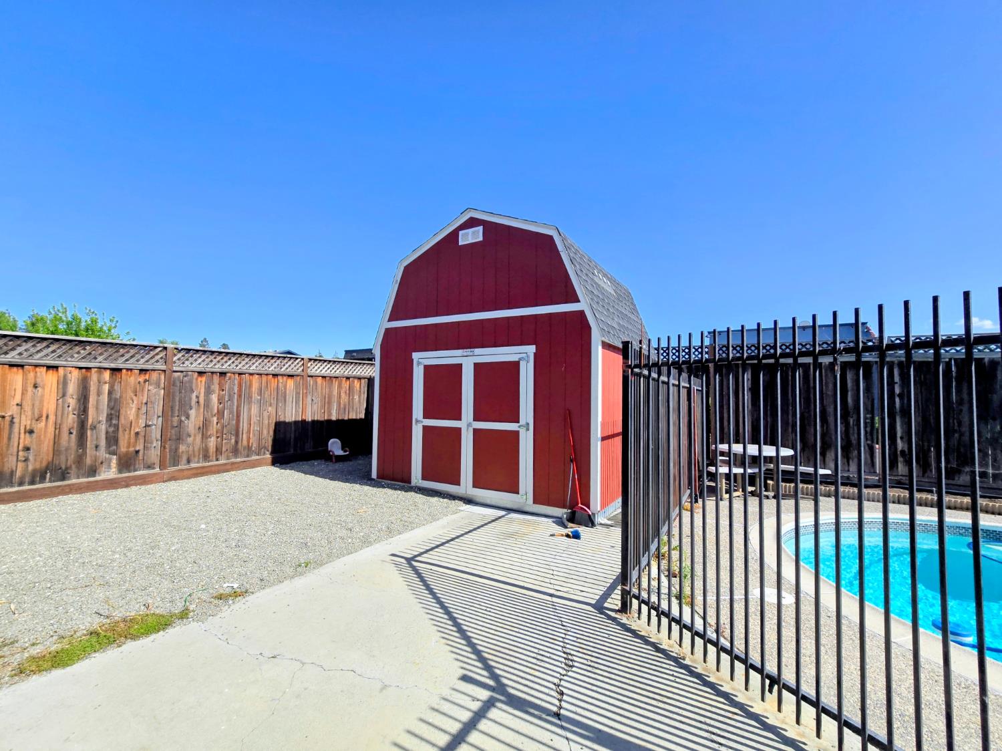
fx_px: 376
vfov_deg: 89.9
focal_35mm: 13
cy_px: 376
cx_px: 501
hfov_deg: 106.2
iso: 50
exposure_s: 1/2246
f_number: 2.2
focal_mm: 2.2
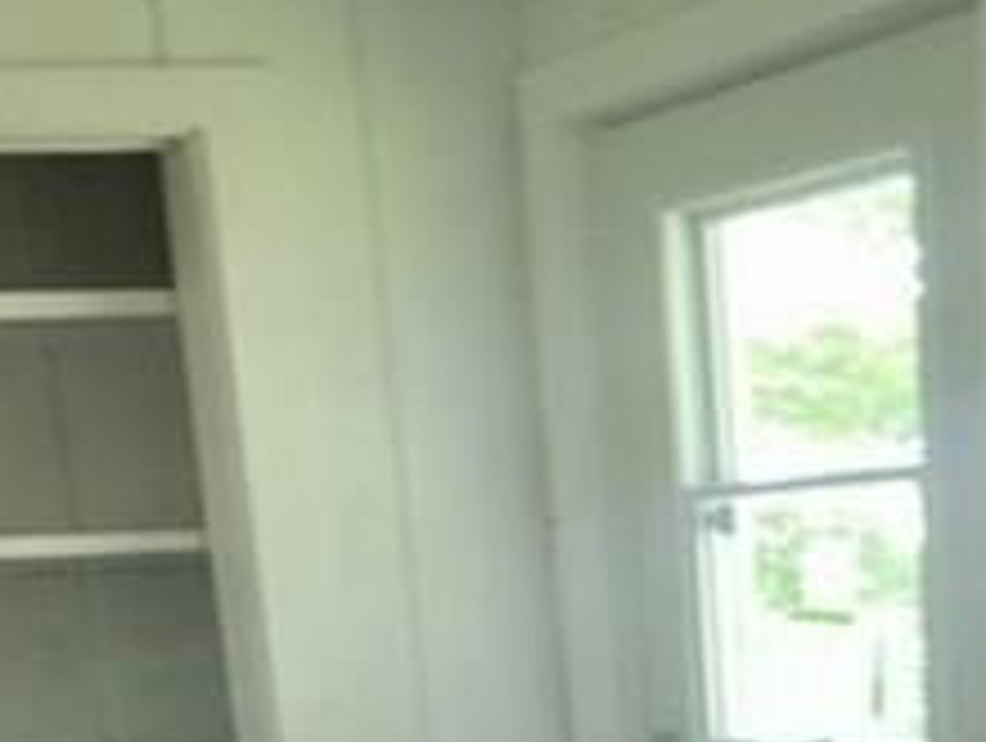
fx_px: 2996
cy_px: 1453
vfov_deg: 12.5
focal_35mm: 105
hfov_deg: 18.7
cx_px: 392
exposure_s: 1/60
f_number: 1.8
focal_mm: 6.7
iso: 125
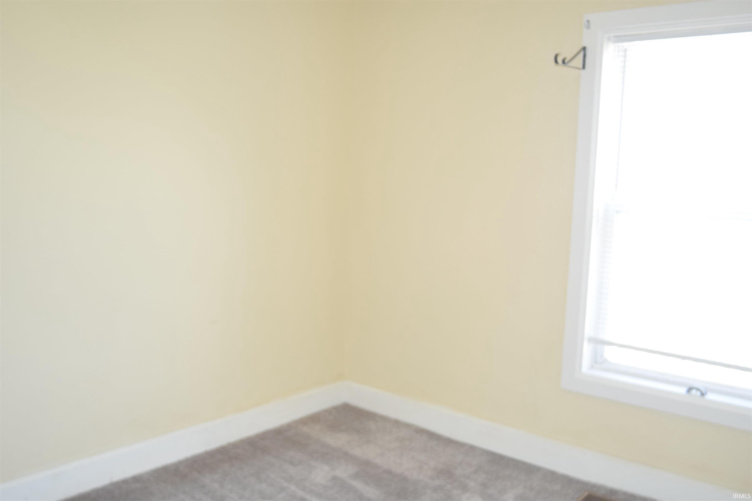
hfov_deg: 57.2
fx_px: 689
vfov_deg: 40.0
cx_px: 376
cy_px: 250
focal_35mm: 33
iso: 640
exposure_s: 1/60
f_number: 5
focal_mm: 22
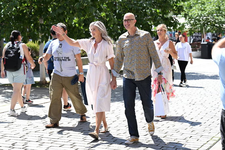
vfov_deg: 15.5
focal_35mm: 88
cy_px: 75
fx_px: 550
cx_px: 112
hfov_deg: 23.1
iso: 800
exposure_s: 1/2000
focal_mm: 88
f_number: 5
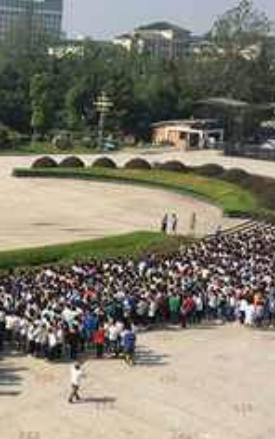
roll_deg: -3.1
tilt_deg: -8.9
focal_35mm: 65
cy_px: 170
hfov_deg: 17.8
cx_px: -145
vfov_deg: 31.4
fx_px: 778
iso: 25
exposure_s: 1/1603
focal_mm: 4.15
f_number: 2.2
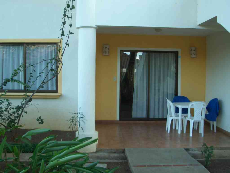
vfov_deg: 35.1
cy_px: 86
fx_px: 272
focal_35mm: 41
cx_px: 115
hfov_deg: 45.8
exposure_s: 1/80
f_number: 2.8
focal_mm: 6.8
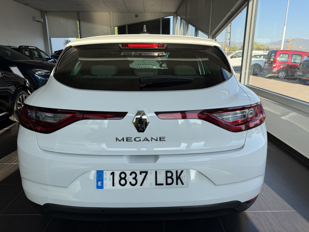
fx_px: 214
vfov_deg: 56.8
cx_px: 154
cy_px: 116
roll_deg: +0.2
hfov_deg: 71.6
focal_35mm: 24
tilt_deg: -15.8
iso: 80
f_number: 1.78
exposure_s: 1/1192
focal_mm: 6.76
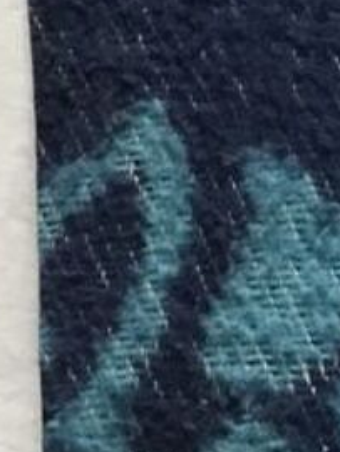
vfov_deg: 12.9
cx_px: -417
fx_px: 2001
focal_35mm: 153
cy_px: 265
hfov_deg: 9.0
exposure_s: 1/33
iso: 160
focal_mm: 3.3
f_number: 2.4
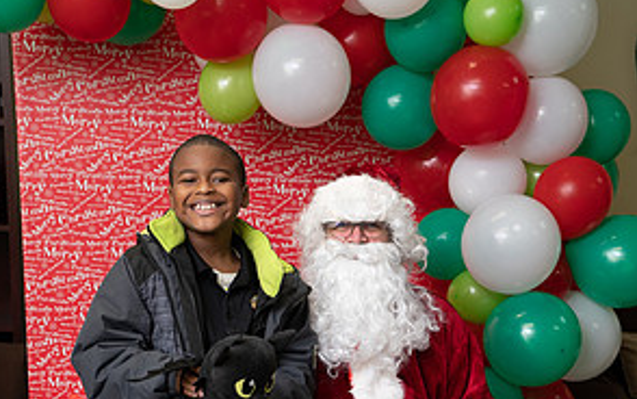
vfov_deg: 18.8
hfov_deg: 30.6
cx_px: 314
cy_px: 421
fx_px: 1164
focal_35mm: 67
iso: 400
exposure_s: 1/80
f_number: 5
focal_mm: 43
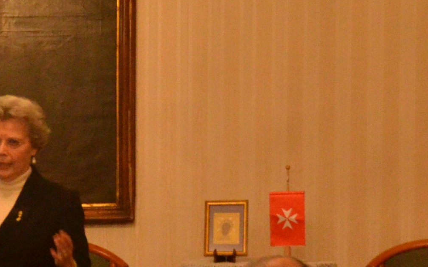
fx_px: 2356
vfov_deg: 6.5
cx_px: -42
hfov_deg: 10.3
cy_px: 257
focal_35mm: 202
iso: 2000
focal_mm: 36
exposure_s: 1/80
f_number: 5.6
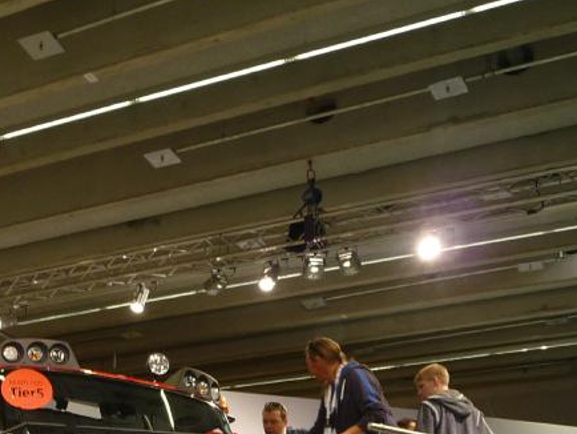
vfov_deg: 21.0
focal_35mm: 66
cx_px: 93
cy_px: 499
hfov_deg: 28.6
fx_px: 1101
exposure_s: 1/30
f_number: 3.3
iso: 100
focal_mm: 4.7
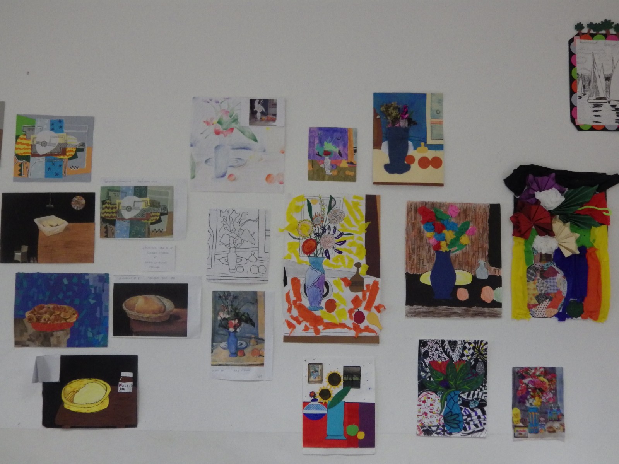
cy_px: 232
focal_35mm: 41
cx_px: 310
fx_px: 733
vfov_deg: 35.1
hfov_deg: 45.8
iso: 640
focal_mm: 7.4
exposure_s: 1/50
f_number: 3.6
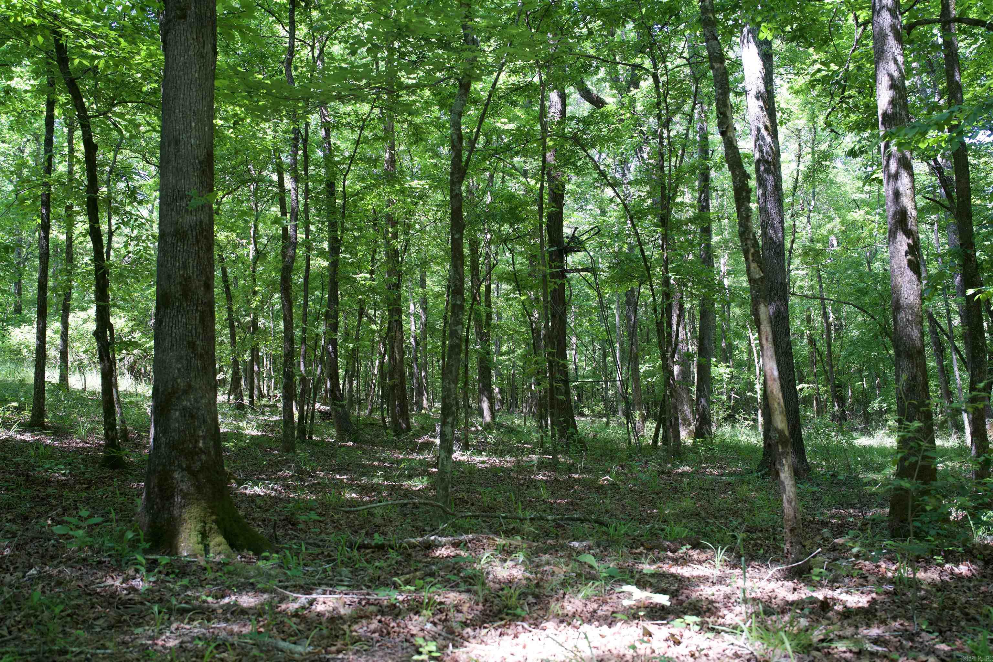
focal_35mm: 30
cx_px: 496
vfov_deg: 43.6
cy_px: 331
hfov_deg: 61.9
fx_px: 828
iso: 500
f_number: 4
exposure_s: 1/160
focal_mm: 30
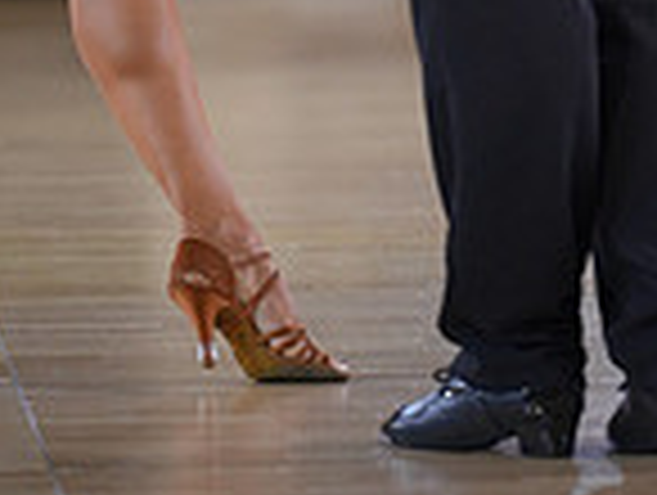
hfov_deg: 3.7
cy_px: -468
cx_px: 241
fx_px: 10209
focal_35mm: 537
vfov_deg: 2.8
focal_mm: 141
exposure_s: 1/500
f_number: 2
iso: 800
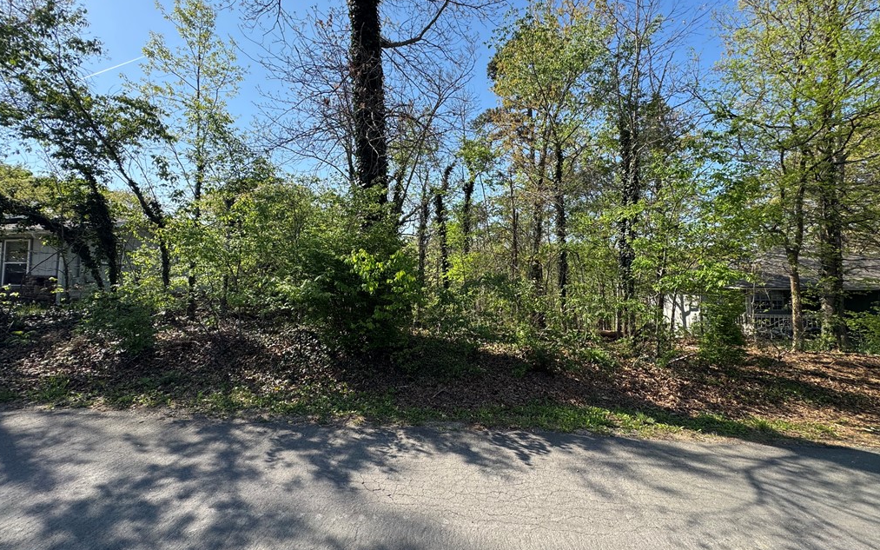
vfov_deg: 74.7
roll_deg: -0.4
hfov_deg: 101.5
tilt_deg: +3.2
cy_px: 253
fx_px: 360
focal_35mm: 15
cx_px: 439
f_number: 2.2
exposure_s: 1/749
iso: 40
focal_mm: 2.22
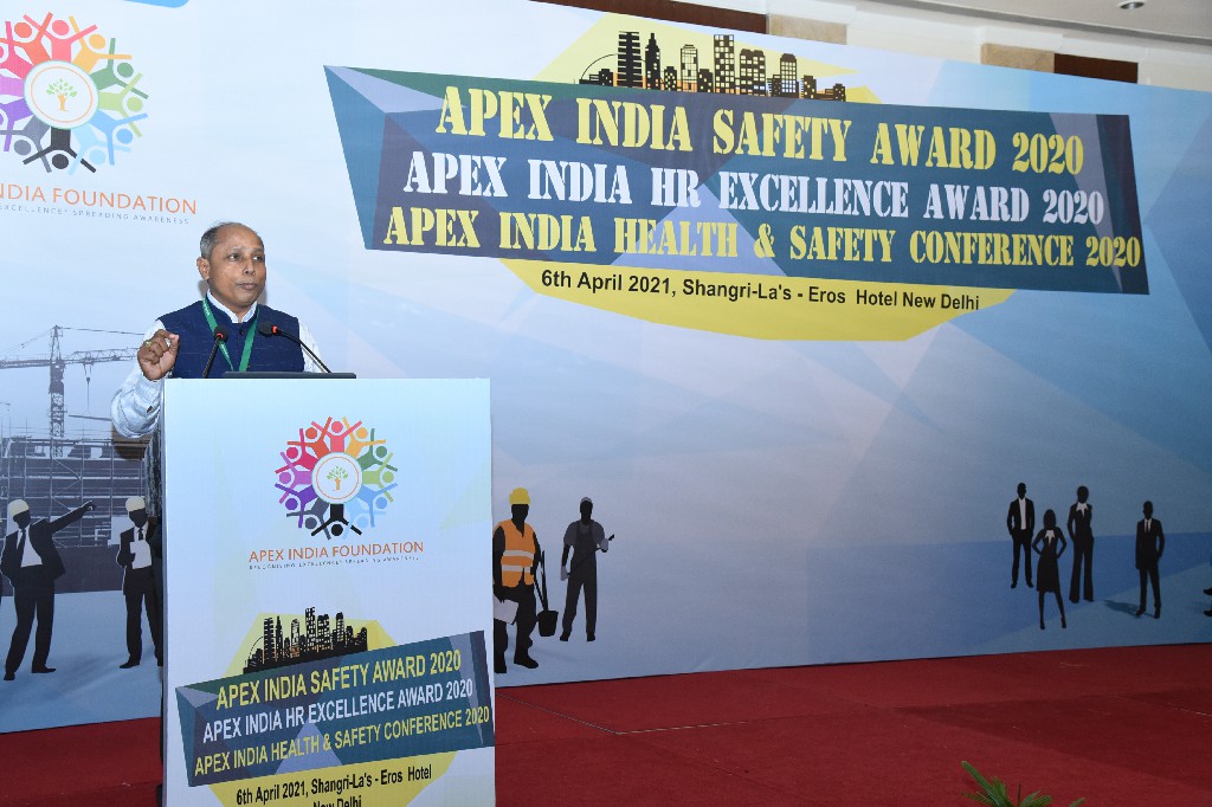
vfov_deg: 28.1
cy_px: 404
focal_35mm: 48
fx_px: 1615
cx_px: 606
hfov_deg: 41.1
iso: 2500
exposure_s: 1/100
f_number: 6.3
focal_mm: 48
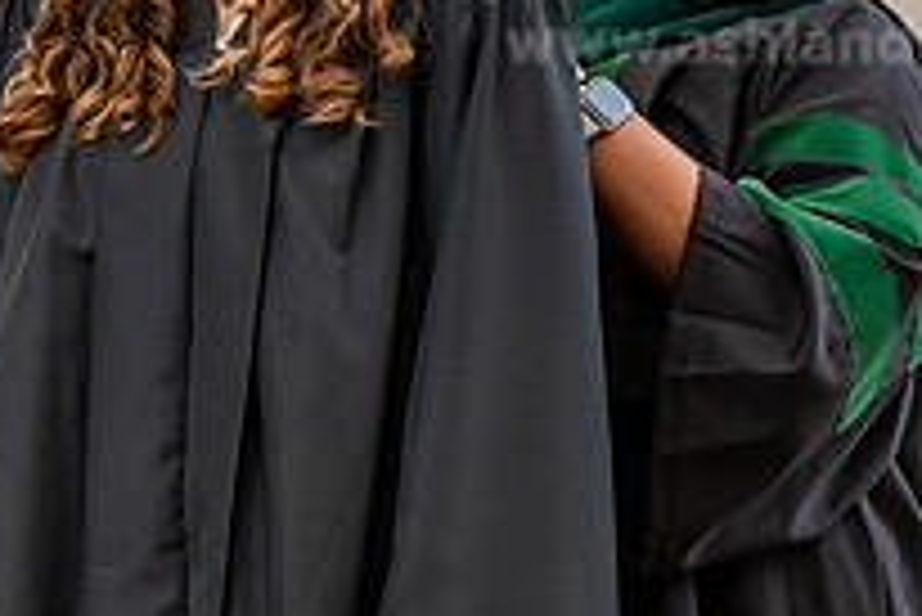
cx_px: 301
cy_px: 137
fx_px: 6971
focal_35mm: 272
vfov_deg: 5.1
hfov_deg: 7.6
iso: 1600
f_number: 3.5
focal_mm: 96
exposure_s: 1/200
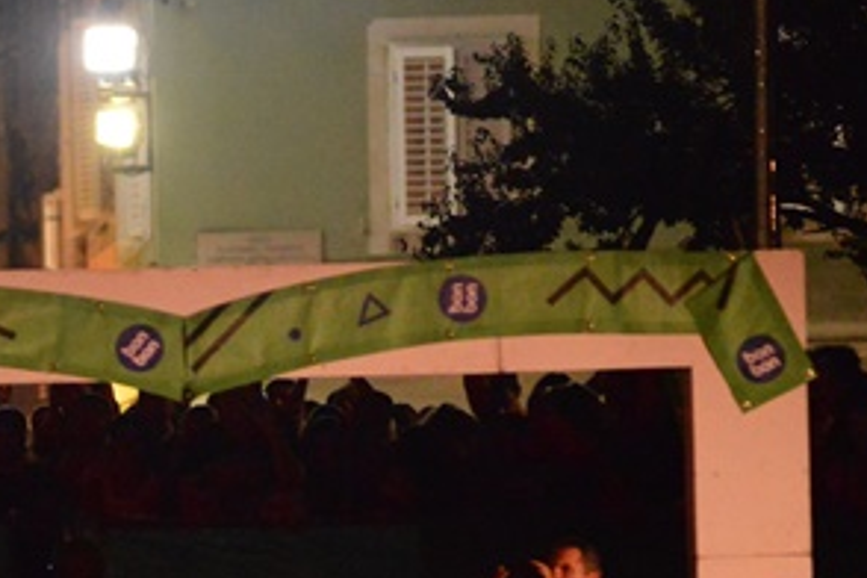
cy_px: 633
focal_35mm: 612
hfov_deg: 3.4
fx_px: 14738
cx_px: 62
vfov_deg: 2.2
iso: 6400
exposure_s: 1/125
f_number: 3.5
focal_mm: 200
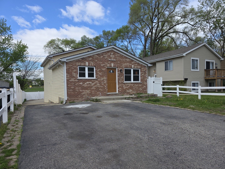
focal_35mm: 23
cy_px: 84
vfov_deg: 58.9
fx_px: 149
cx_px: 112
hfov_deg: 73.9
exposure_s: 1/634
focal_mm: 6.3
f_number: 1.7
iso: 12
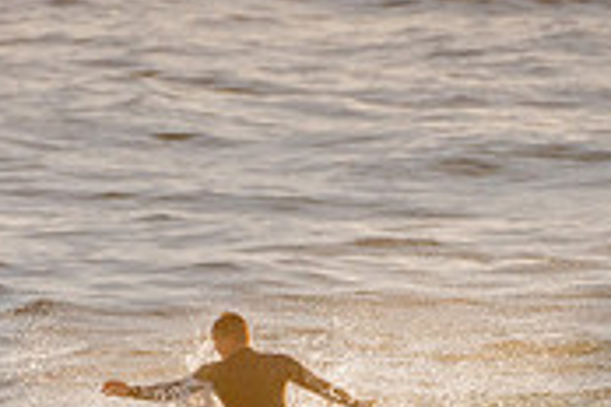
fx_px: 34705
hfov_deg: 1.0
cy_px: 466
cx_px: 224
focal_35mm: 2045
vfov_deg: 0.7
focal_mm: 500
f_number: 5.6
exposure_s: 1/2000
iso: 360
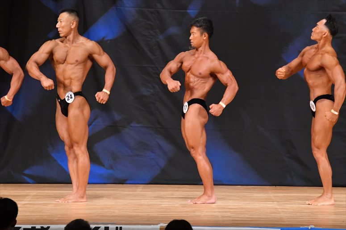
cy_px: 115
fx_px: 2594
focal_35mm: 270
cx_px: 173
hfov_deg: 7.6
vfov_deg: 5.1
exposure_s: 1/400
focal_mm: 180
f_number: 5.6
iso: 6400
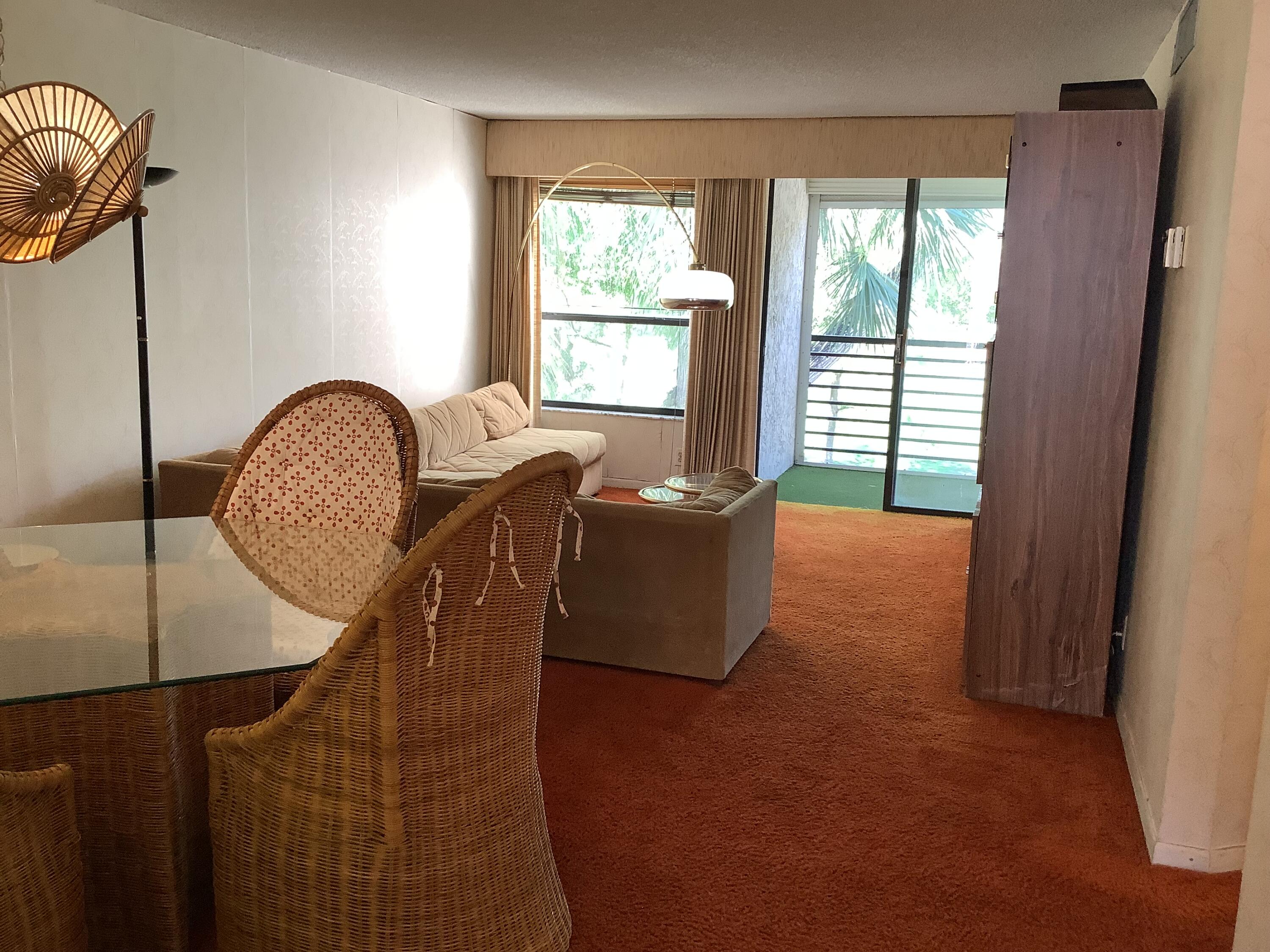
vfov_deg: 45.4
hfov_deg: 58.4
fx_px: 1137
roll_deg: -1.6
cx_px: 635
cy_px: 476
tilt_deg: -11.6
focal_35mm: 31
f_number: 2.4
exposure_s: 1/60
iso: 100
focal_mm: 3.3
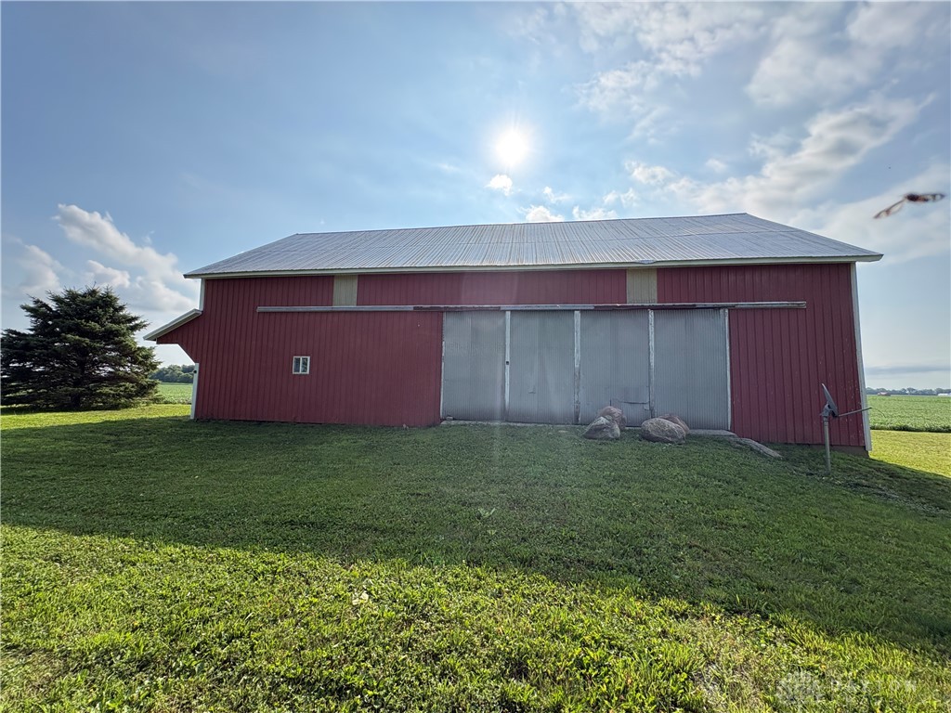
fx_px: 385
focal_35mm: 14
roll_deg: -0.4
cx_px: 476
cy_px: 356
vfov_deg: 85.7
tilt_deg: +5.1
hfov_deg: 102.1
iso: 64
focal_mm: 2.22
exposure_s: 1/1477
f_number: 2.2
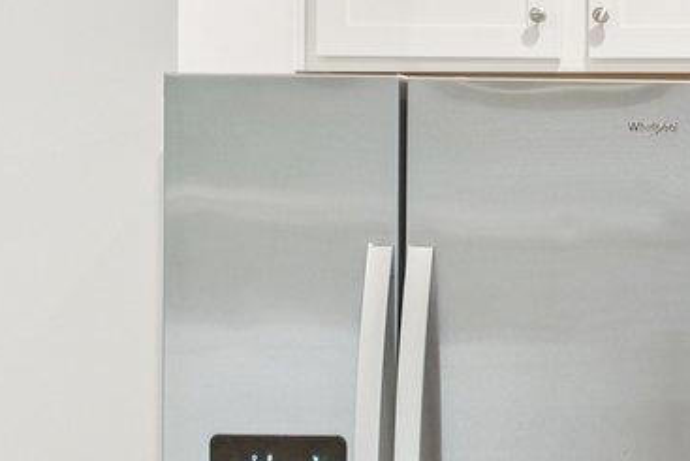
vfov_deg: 9.4
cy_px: 392
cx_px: 1733
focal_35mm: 145
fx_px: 2780
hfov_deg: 11.4
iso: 320
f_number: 6.3
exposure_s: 1/4
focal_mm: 26
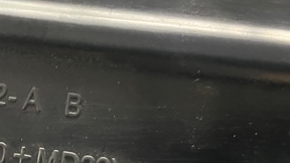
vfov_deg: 19.0
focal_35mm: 63
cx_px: 42
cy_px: 126
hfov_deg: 32.1
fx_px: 484
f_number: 1.6
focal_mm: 4.2
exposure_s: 1/25
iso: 640
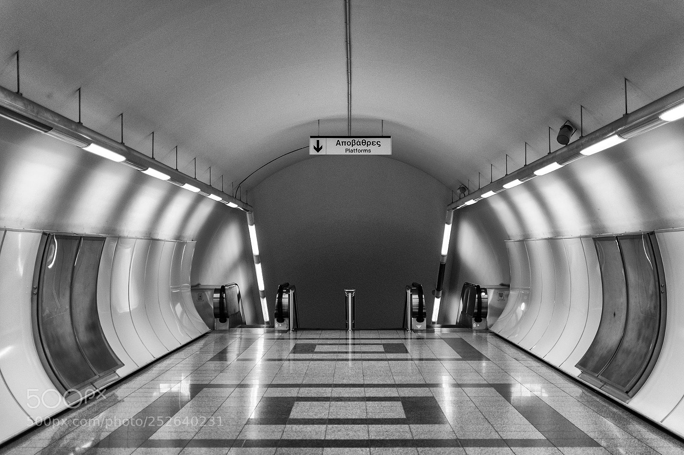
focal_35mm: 52
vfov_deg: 25.7
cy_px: 228
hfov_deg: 37.9
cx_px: 342
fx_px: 996
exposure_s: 1/60
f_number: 1.8
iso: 200
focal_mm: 35
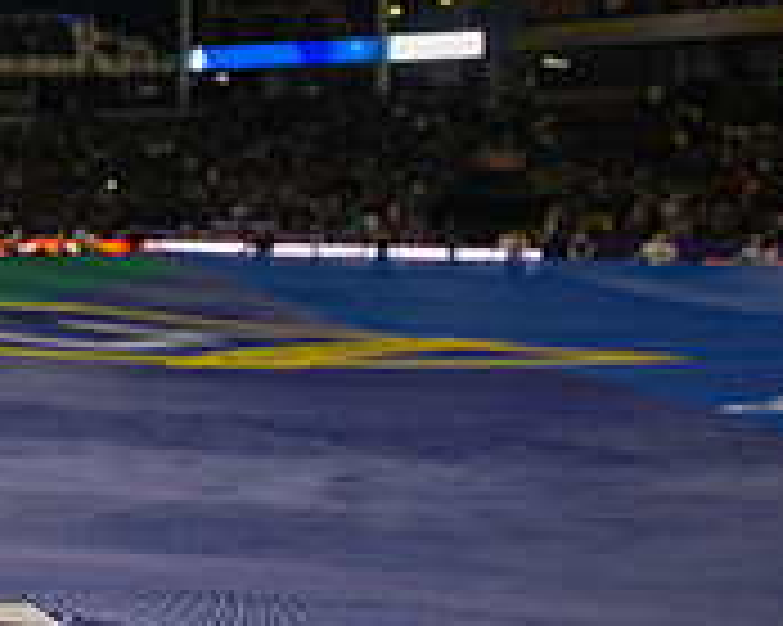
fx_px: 1737
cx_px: -508
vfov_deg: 20.4
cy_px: 236
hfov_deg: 20.3
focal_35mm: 75
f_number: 4
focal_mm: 24
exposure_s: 1/500
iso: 800
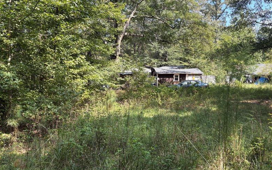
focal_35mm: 28
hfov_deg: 66.5
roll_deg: +0.8
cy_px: 87
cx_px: 134
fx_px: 208
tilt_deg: -5.0
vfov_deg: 44.5
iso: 50
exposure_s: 1/485
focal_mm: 5.96
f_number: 1.6
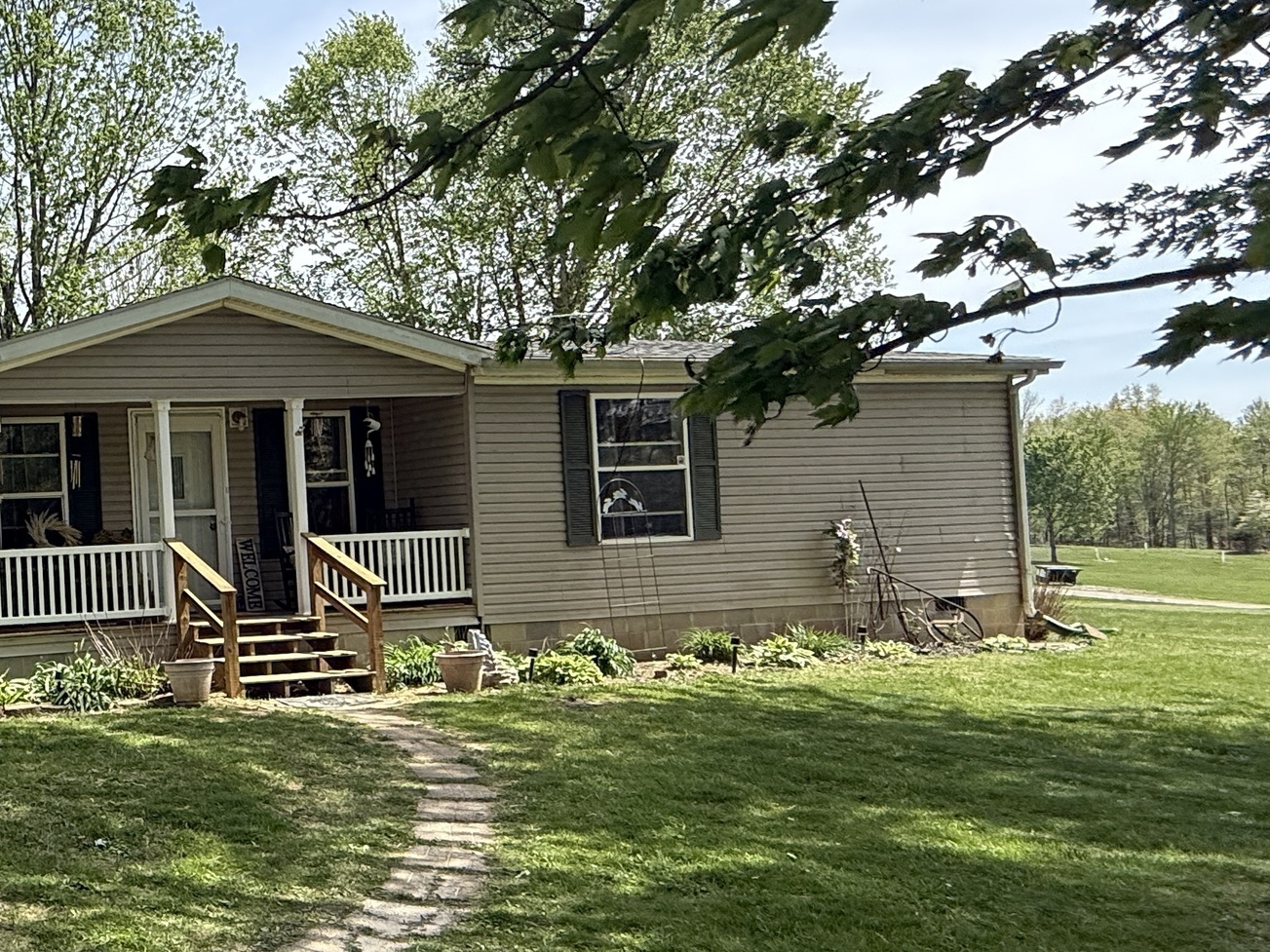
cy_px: 517
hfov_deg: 44.8
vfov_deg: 42.9
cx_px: -63
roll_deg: +2.2
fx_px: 1211
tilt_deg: +1.9
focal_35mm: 33
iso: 64
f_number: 2.2
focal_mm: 2.22
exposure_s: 1/864
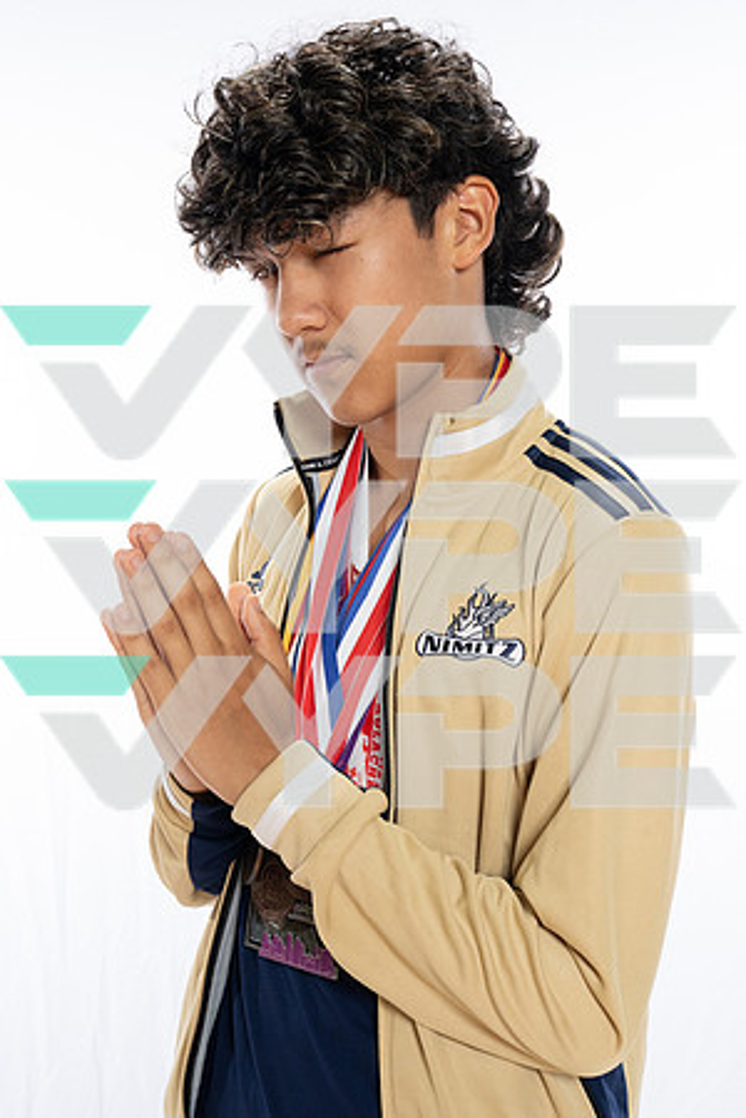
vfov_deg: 41.1
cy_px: 559
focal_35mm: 48
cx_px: 373
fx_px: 1492
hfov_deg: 28.1
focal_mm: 48
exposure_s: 1/250
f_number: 9
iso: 1250
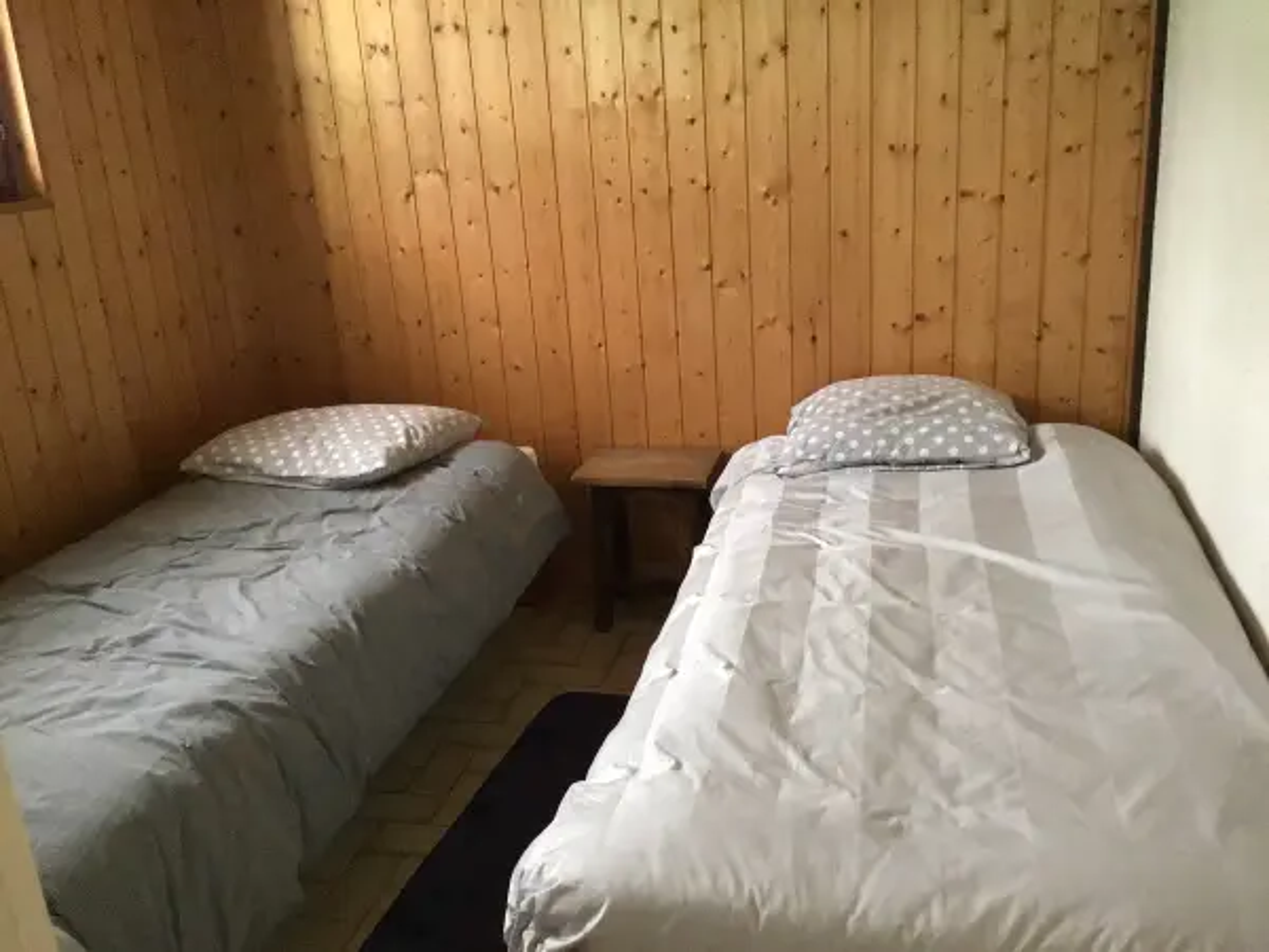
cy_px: 476
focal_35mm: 31
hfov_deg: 58.4
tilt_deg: -18.1
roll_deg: +3.6
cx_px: 634
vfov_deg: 45.4
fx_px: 1136
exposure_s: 1/17
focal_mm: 3.3
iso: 500
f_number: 2.4
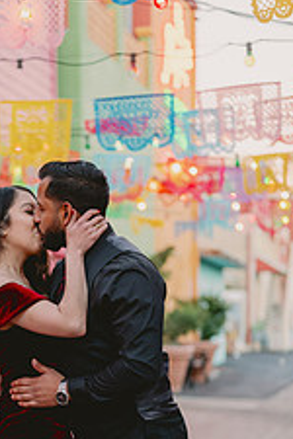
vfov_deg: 20.1
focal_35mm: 100
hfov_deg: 13.6
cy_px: 379
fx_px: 1221
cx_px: 36
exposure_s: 1/320
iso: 640
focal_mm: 50
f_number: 2
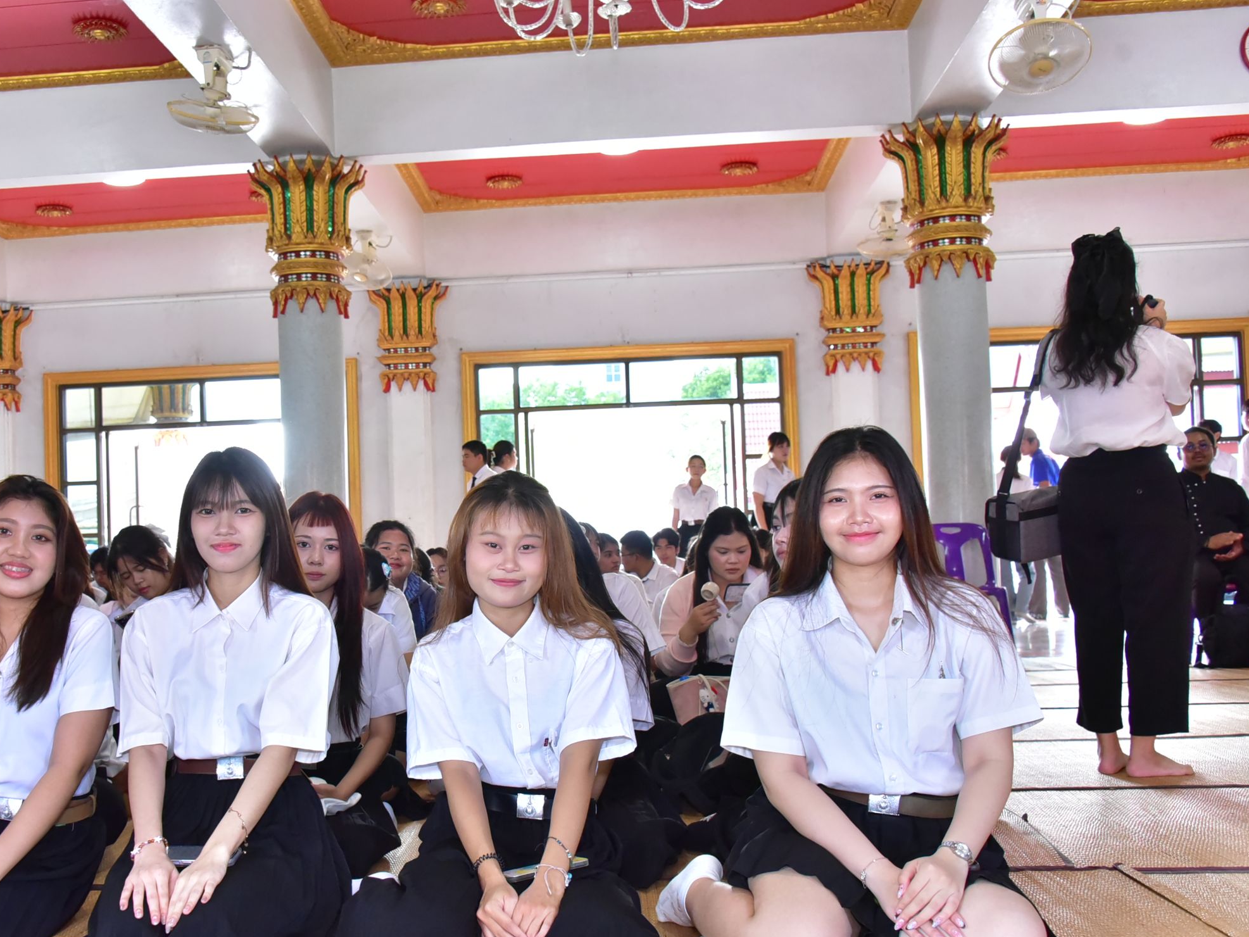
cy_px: 508
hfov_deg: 47.5
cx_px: 488
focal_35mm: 39
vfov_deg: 36.8
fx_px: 1407
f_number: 6.3
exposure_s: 1/160
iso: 5000
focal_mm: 32
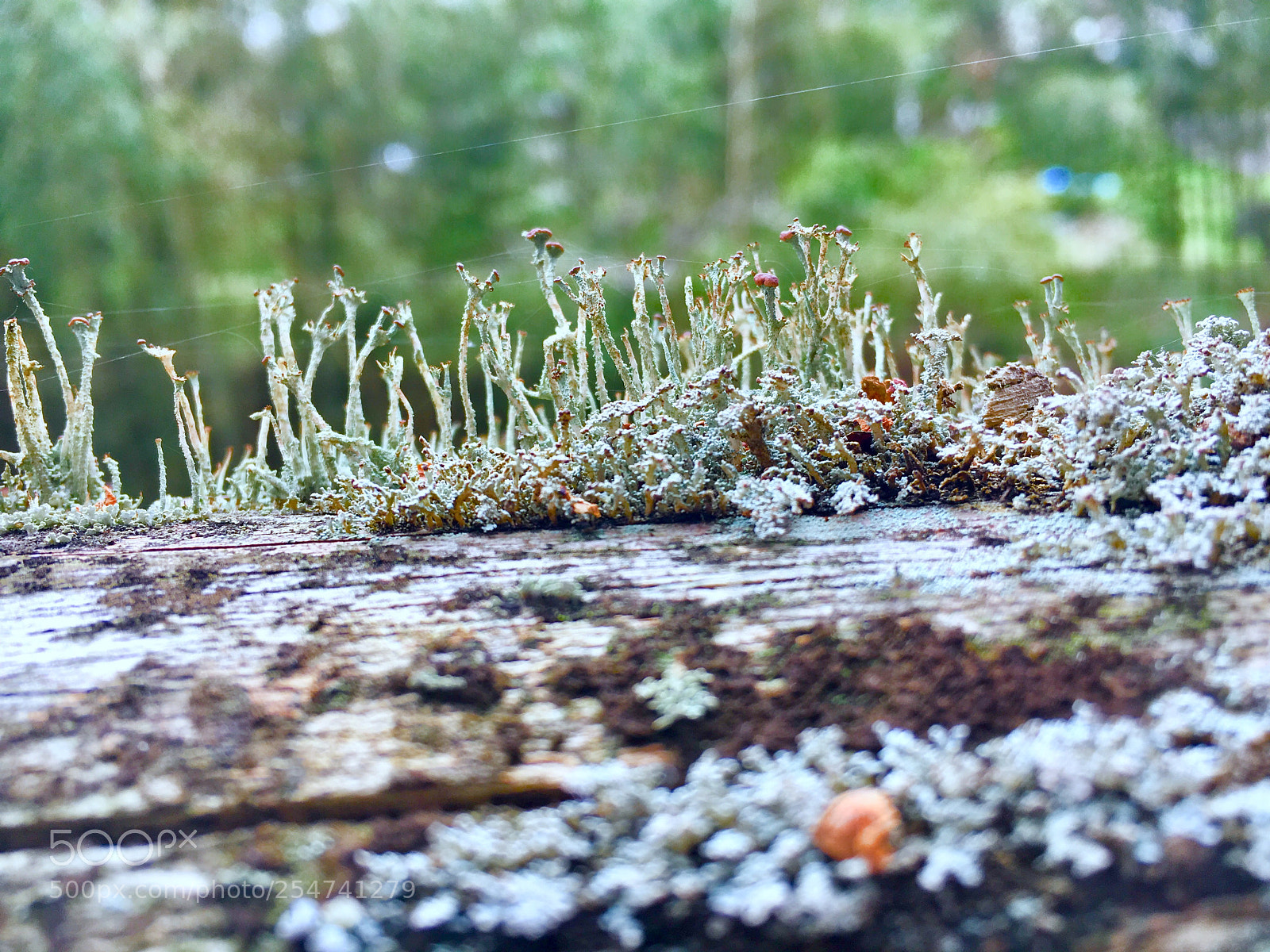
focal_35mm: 29
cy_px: 476
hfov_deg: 61.7
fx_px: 1064
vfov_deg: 48.2
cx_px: 635
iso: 25
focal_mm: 4.15
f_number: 2.2
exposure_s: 1/152
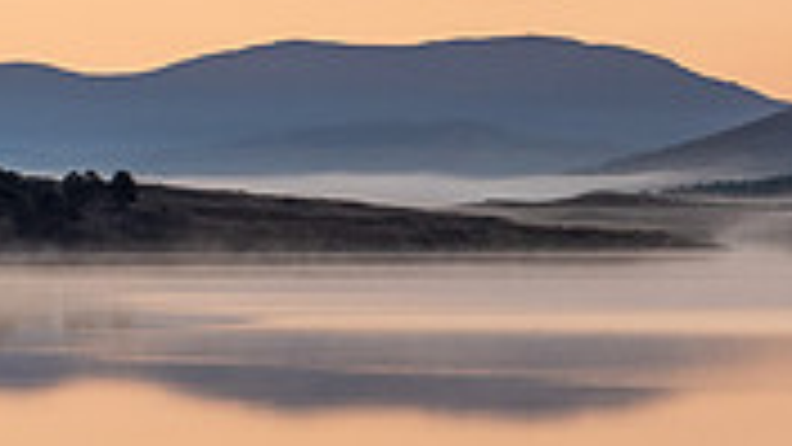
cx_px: 1184
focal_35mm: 395
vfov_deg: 3.1
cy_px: -34
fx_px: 8295
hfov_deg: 5.4
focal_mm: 55
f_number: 7.1
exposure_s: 1/200
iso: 200
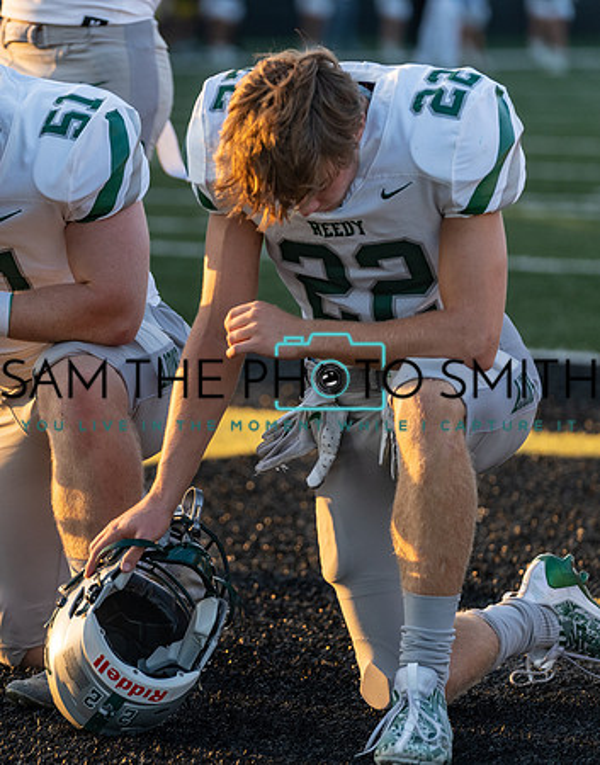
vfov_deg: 7.3
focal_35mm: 268
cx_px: -61
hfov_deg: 5.7
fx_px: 6031
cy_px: 323
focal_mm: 164
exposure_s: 1/1000
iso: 500
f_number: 3.5
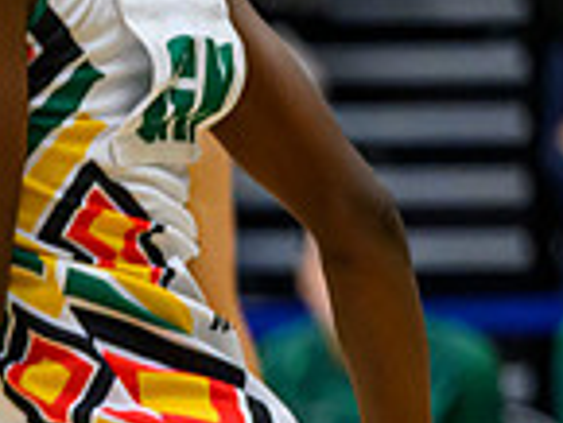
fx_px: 14064
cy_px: 411
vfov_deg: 1.7
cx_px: -370
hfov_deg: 2.3
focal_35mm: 864
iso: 4000
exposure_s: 1/1000
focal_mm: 160
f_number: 2.8
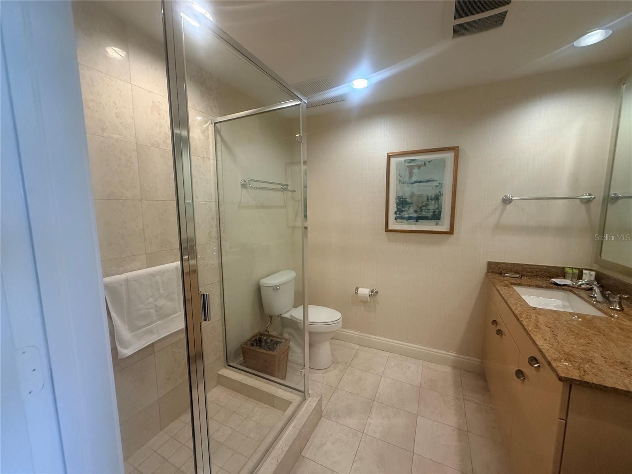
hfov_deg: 102.1
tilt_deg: -7.6
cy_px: 237
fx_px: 256
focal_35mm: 14
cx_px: 316
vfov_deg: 85.7
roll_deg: -0.4
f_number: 2.2
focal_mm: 2.22
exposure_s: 1/120
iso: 250
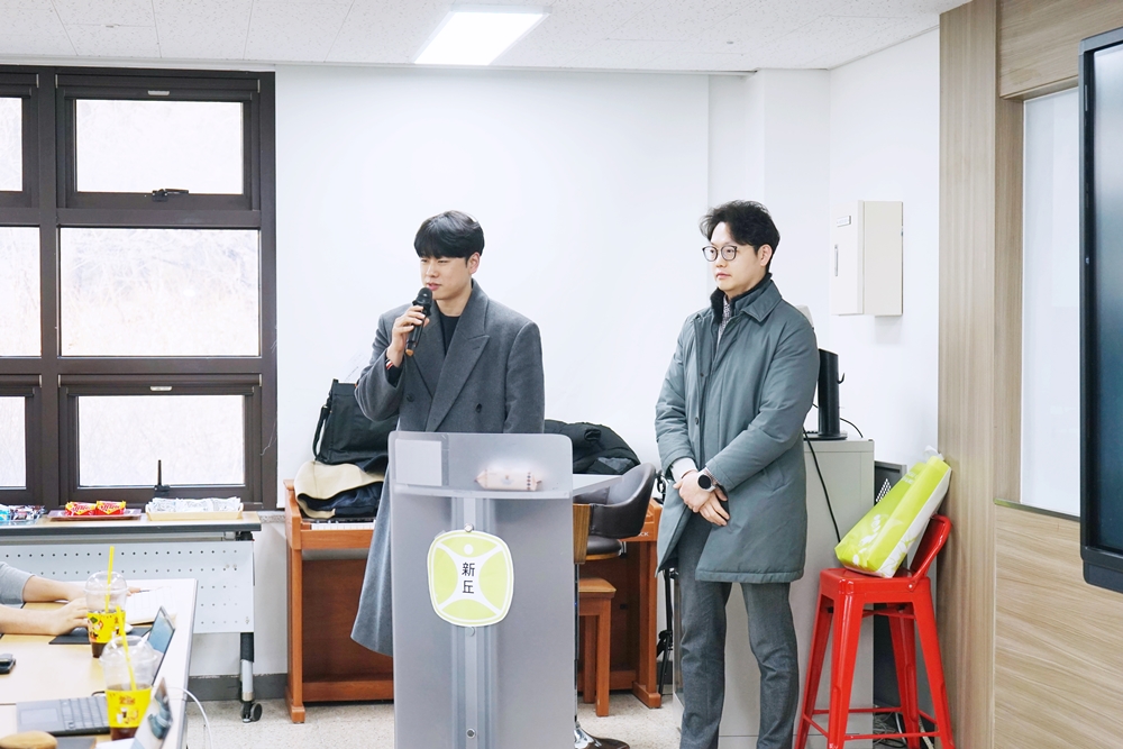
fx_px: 1903
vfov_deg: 22.3
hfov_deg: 32.9
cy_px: 374
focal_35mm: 61
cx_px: 562
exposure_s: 1/100
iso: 400
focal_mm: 61
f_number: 5.6
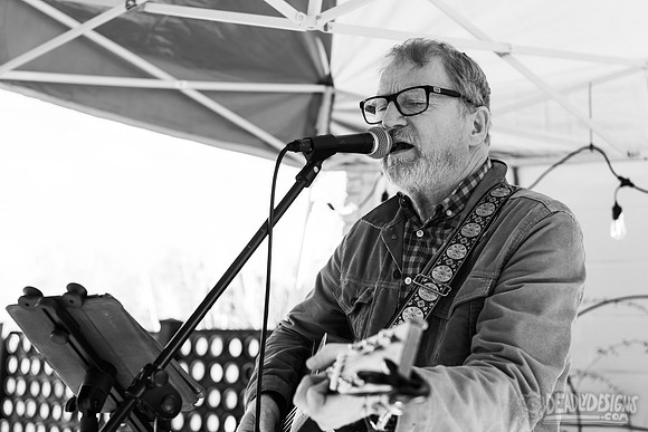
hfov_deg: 32.4
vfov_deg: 21.9
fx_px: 1116
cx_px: 324
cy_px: 216
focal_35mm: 62
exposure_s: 1/200
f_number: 4.5
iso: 200
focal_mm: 62
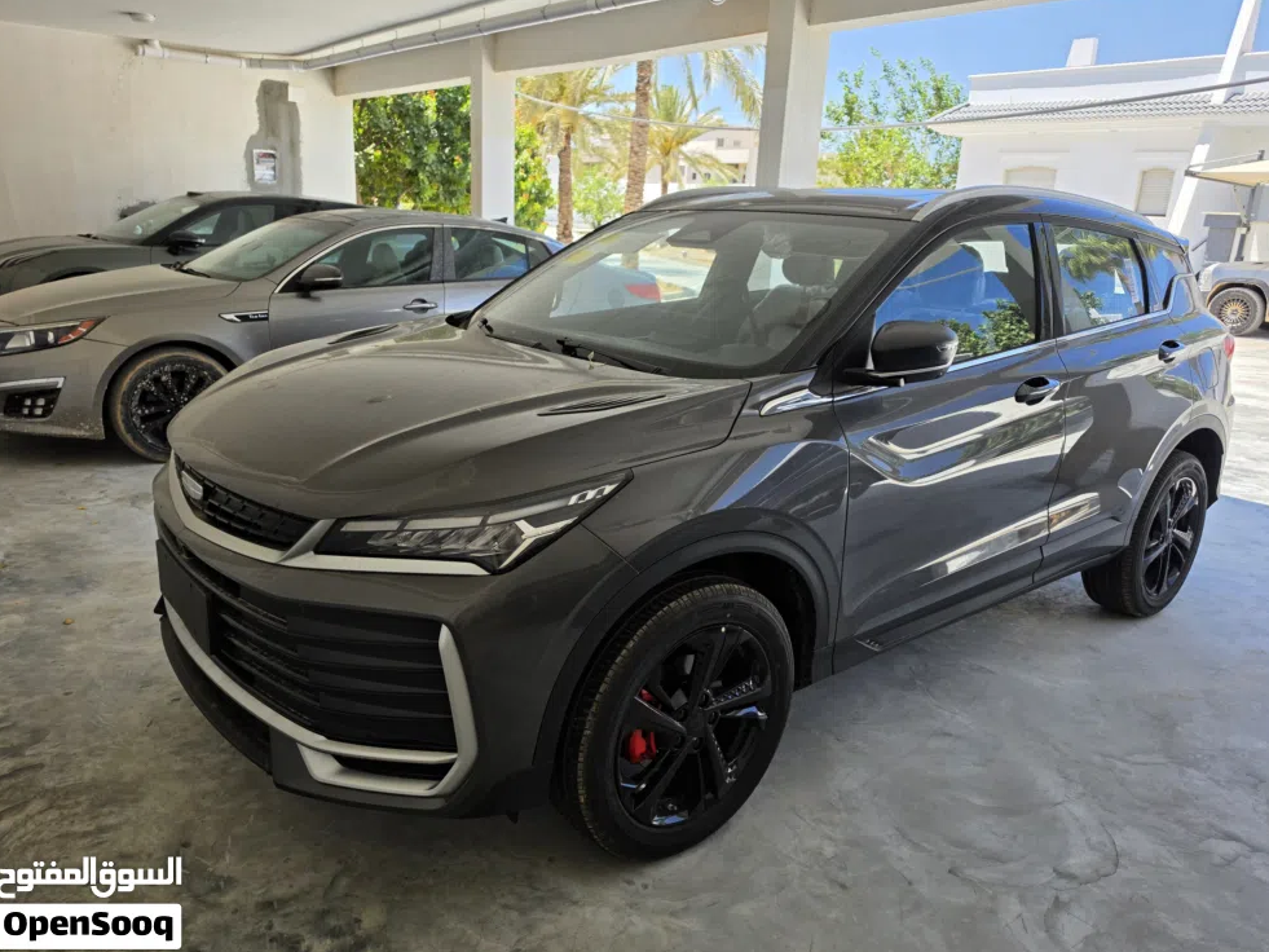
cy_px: 484
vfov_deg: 56.8
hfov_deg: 71.6
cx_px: 625
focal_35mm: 24
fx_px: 880
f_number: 1.4
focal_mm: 6.5
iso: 64
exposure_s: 1/3502
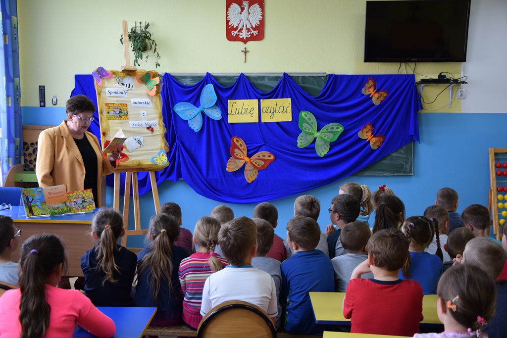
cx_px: 254
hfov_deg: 41.1
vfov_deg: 28.1
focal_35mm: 48
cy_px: 169
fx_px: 676
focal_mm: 32
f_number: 4.2
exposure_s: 1/60
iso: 500
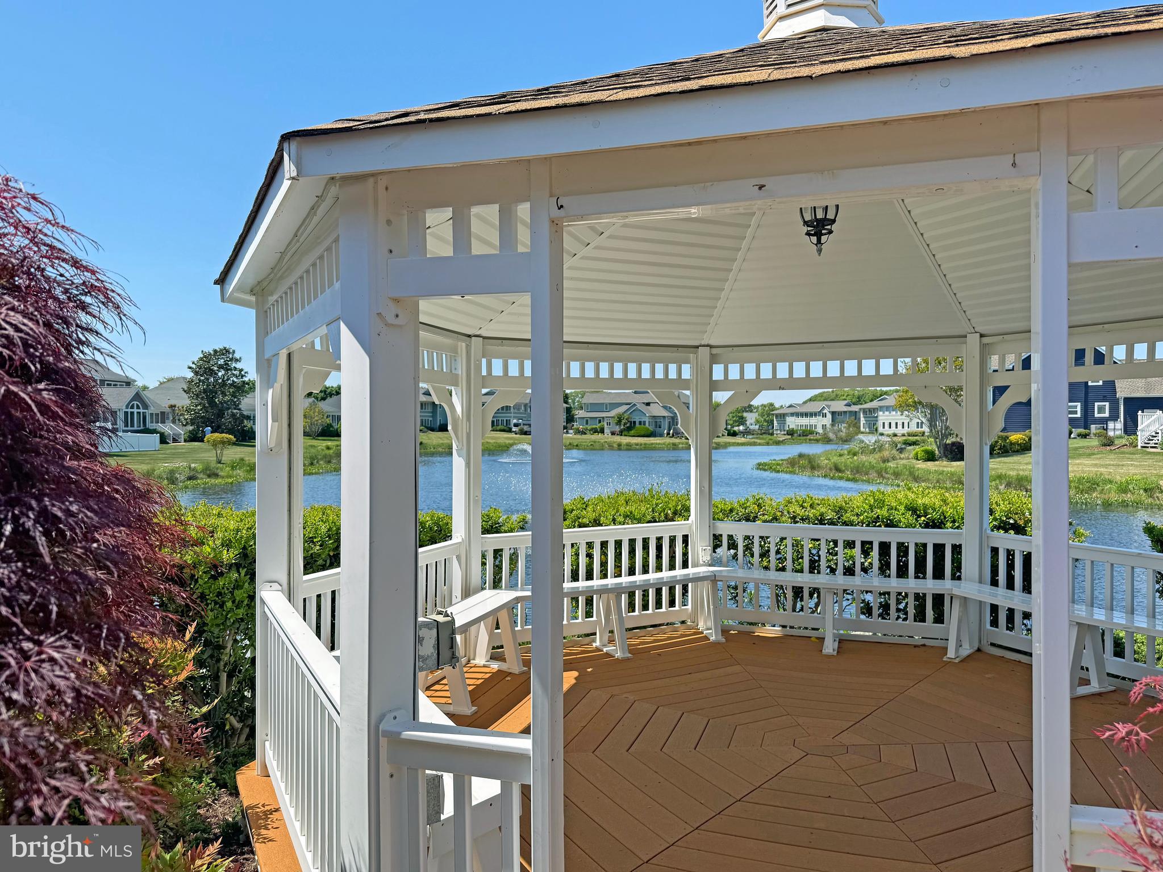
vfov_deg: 56.8
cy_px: 436
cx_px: 582
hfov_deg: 71.6
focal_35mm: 24
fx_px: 806
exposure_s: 1/3584
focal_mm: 6.76
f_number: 1.78
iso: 80
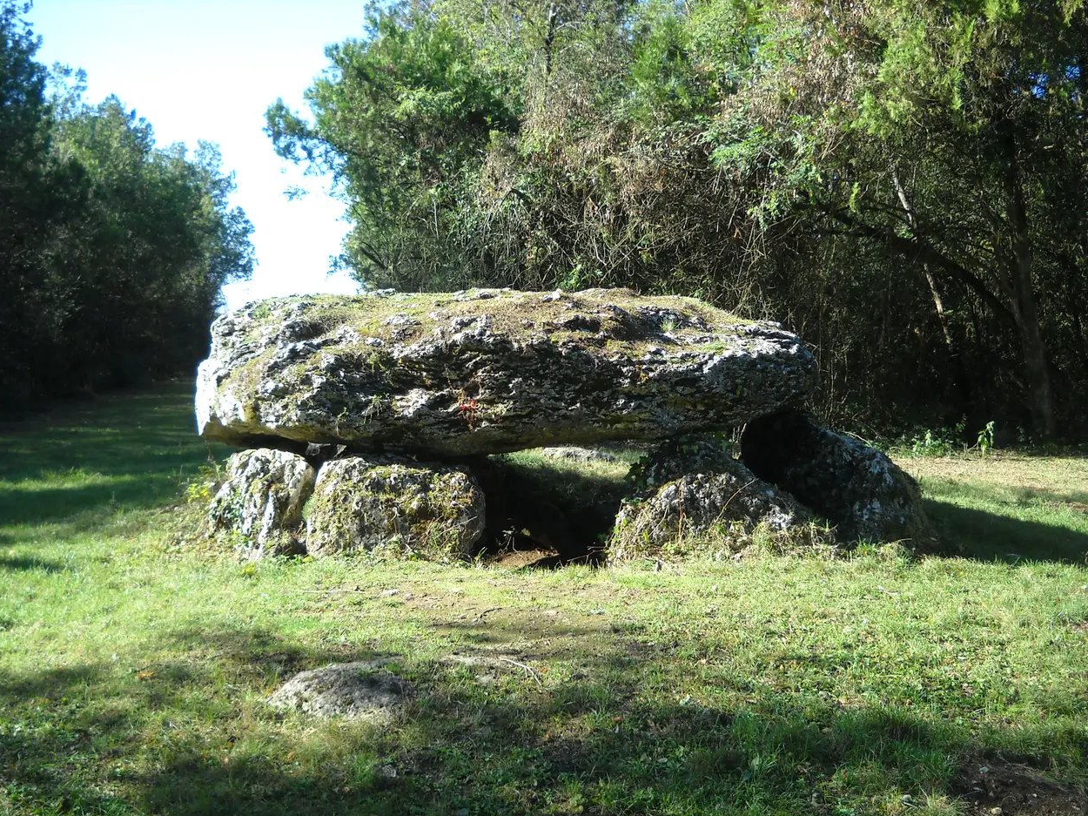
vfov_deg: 34.3
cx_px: 534
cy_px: 417
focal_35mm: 42
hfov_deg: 44.8
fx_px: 1320
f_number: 3.1
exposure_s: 1/192
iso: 64
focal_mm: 6.72
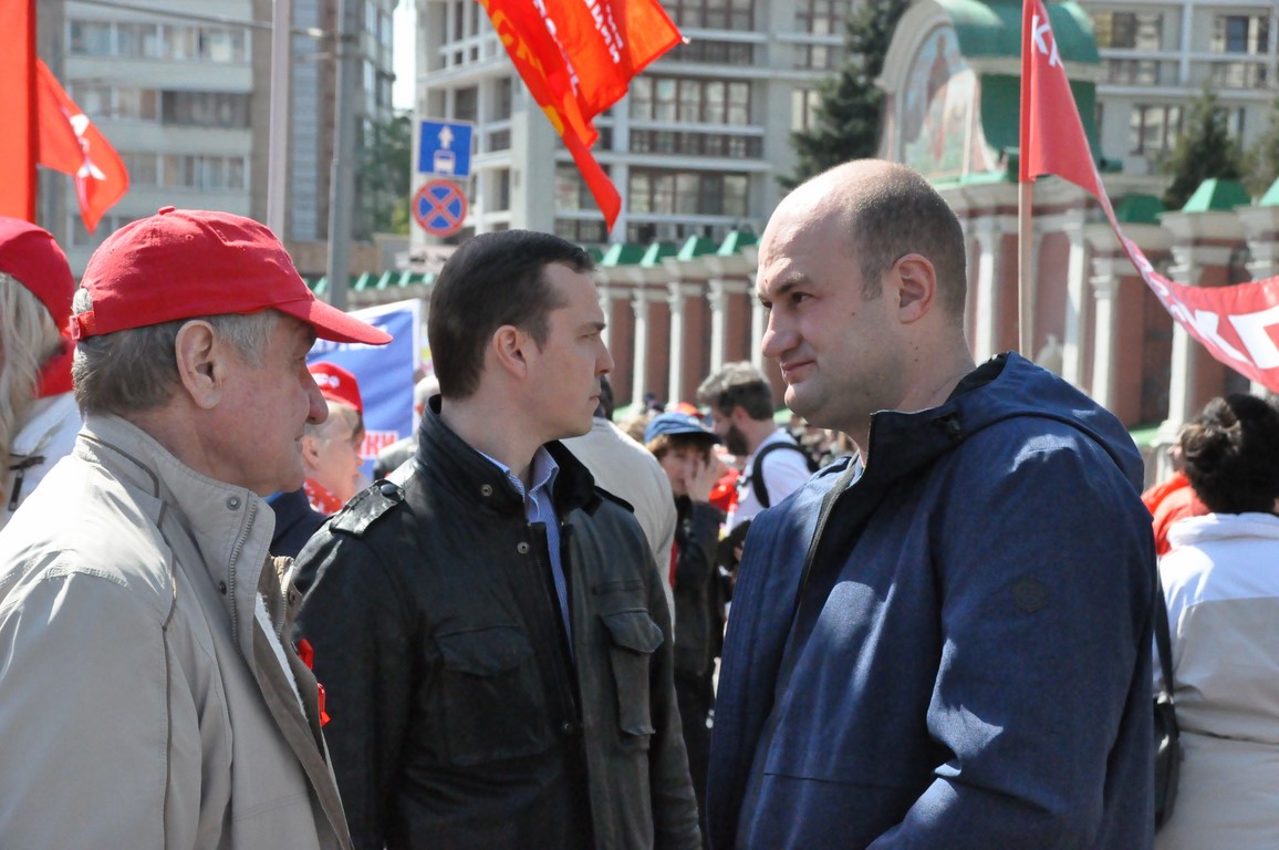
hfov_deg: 21.9
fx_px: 3300
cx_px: 640
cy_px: 425
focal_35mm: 93
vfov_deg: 14.7
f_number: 9
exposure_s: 1/4000
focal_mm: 62
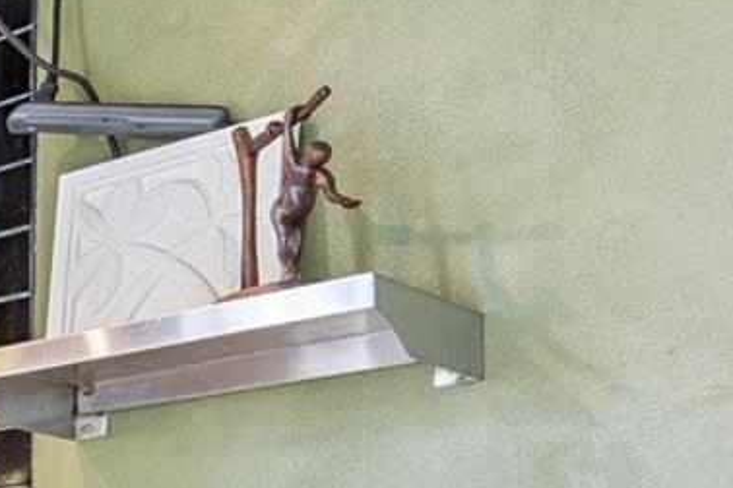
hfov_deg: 18.0
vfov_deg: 17.3
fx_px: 1466
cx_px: -770
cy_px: 699
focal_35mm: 72
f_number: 10
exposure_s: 1/6
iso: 800
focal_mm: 17
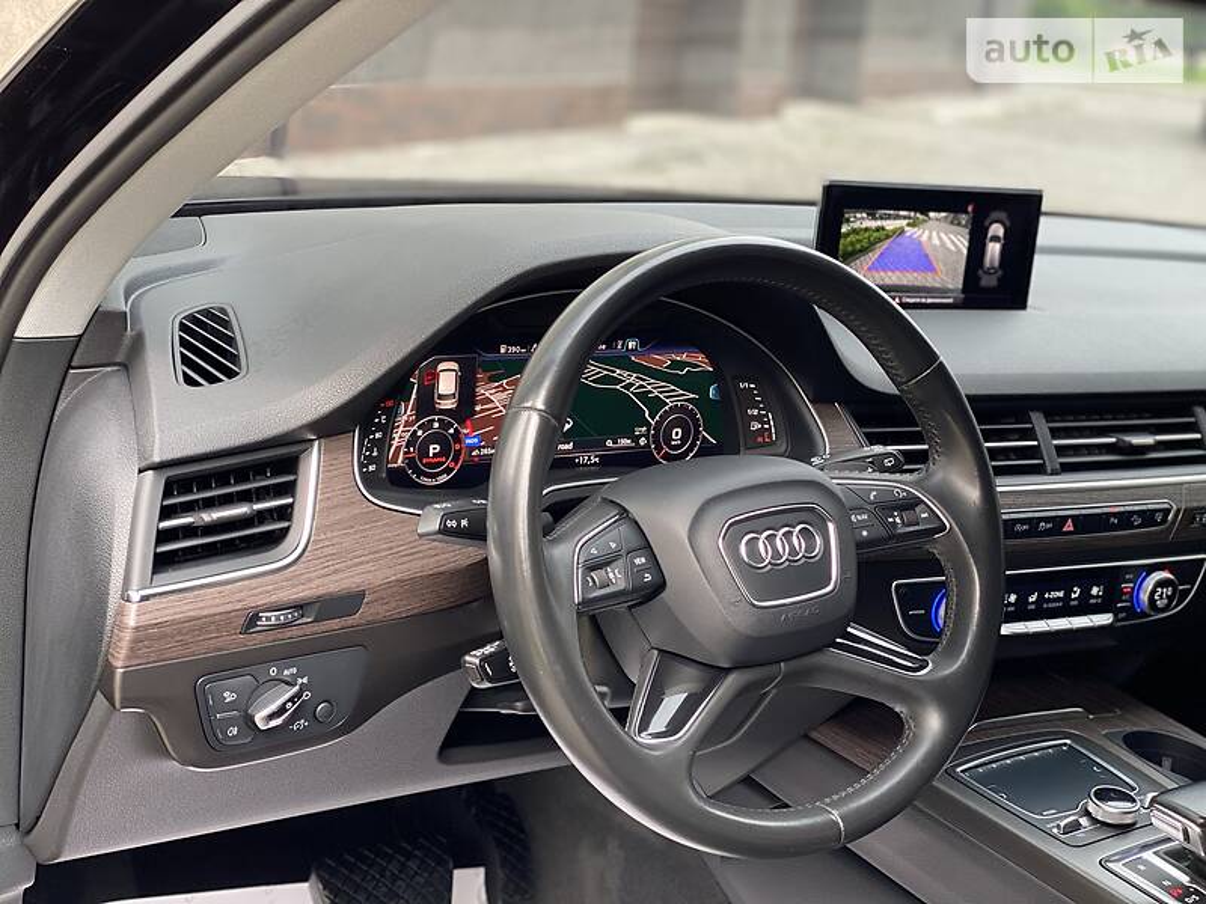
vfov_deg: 28.0
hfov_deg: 36.8
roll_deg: -6.4
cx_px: 603
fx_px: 1812
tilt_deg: -15.4
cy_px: 452
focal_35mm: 52
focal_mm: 6
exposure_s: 1/122
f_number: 2
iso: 80
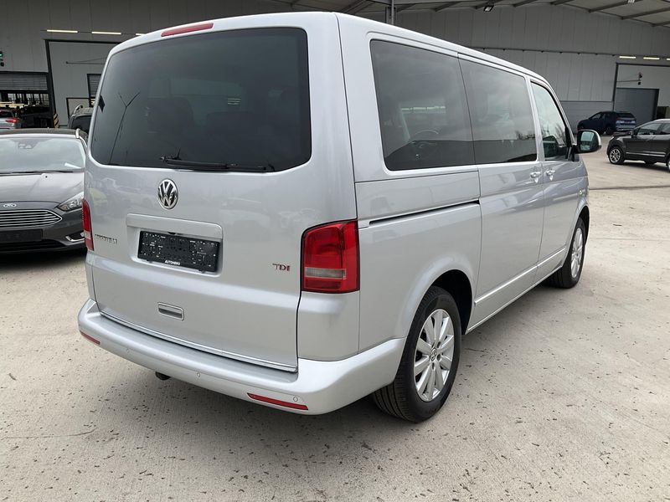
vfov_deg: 48.2
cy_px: 251
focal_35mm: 29
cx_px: 335
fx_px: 561
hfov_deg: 61.7
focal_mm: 3
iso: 25
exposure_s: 1/1279
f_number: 1.8
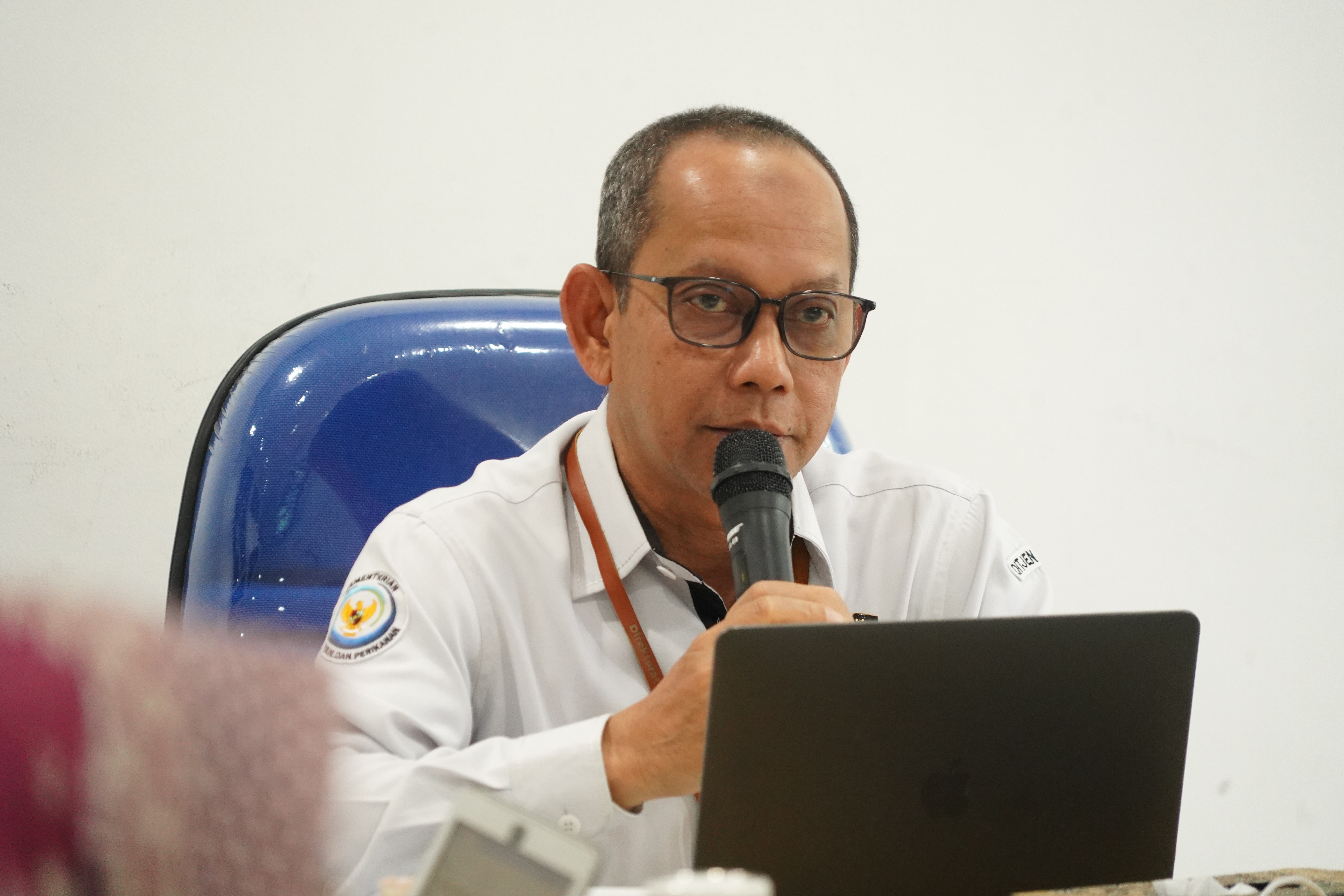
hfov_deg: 8.6
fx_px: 8959
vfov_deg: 5.7
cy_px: 448
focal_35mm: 240
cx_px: 672
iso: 6400
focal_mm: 240
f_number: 6.3
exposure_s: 1/125
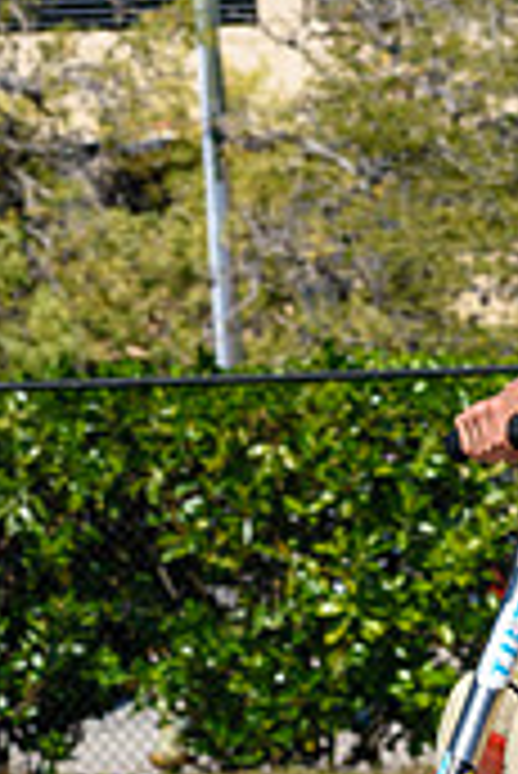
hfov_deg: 5.0
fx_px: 5923
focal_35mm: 275
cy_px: 873
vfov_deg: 7.4
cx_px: 595
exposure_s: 1/1000
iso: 200
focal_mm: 70
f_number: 8
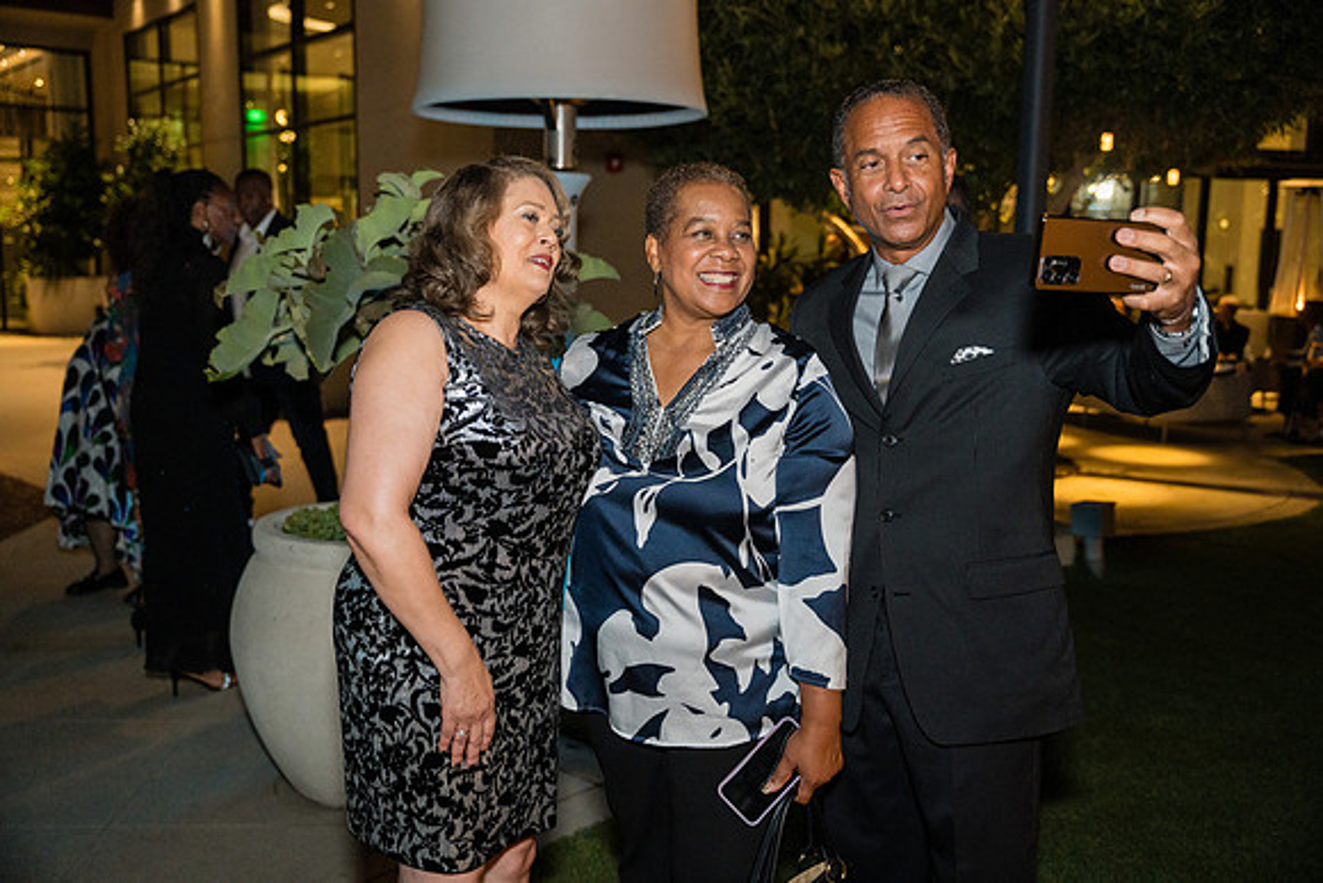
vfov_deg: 38.2
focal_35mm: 35
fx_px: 1275
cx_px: 662
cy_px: 442
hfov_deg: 54.8
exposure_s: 1/125
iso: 3200
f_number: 2.8
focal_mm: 34.7
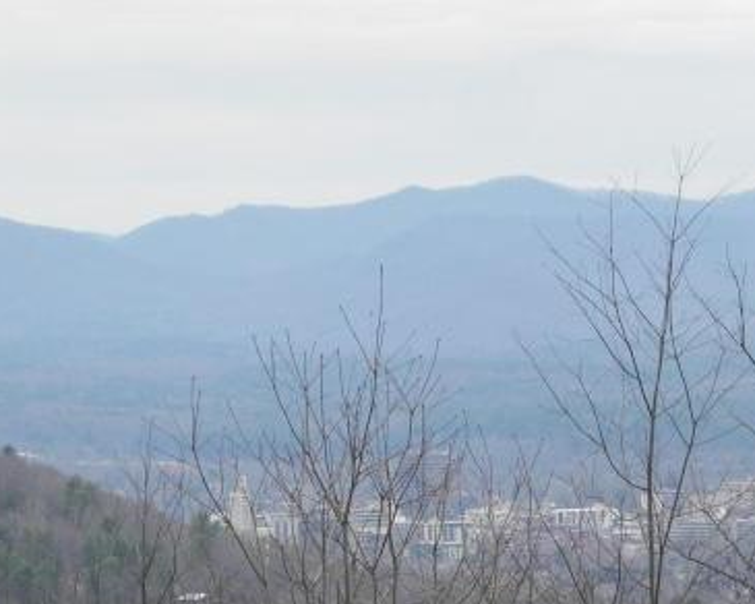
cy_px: 412
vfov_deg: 4.0
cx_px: 294
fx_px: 8558
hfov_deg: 5.1
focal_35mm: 383
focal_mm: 44
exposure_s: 1/313
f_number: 6.3
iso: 160
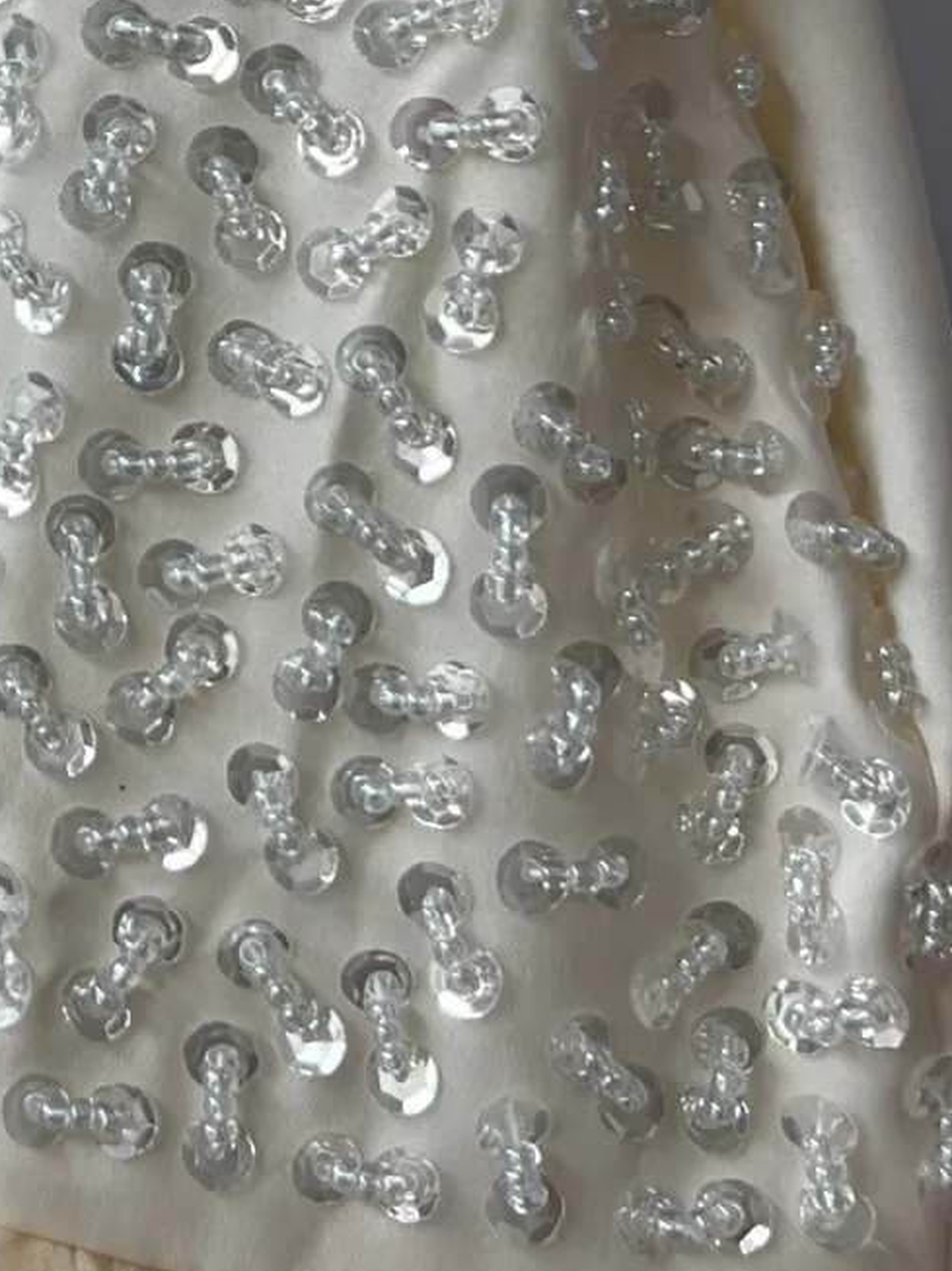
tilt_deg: -9.0
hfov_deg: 13.6
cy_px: 23
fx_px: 3744
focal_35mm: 102
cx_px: -508
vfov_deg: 18.8
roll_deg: -1.6
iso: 32
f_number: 1.6
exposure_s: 1/114
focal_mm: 5.1
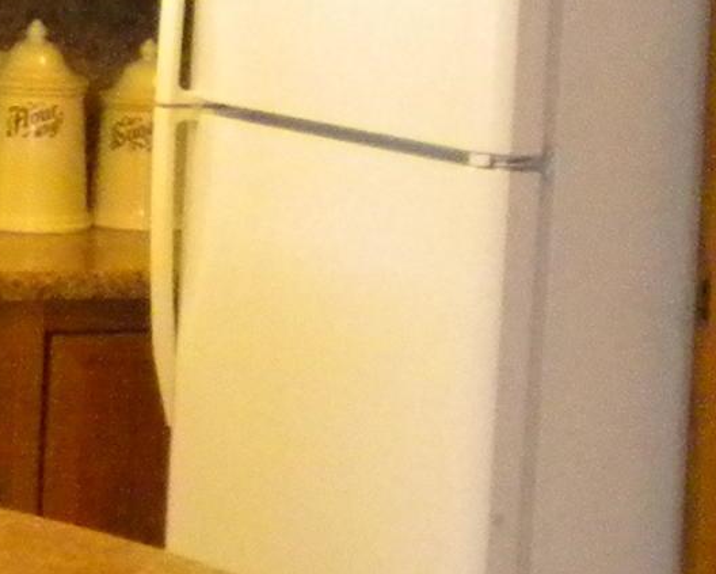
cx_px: -483
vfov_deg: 8.0
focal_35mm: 194
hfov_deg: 9.6
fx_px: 4113
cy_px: 300
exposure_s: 1/68.3
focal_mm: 6.3
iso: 800
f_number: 3.1
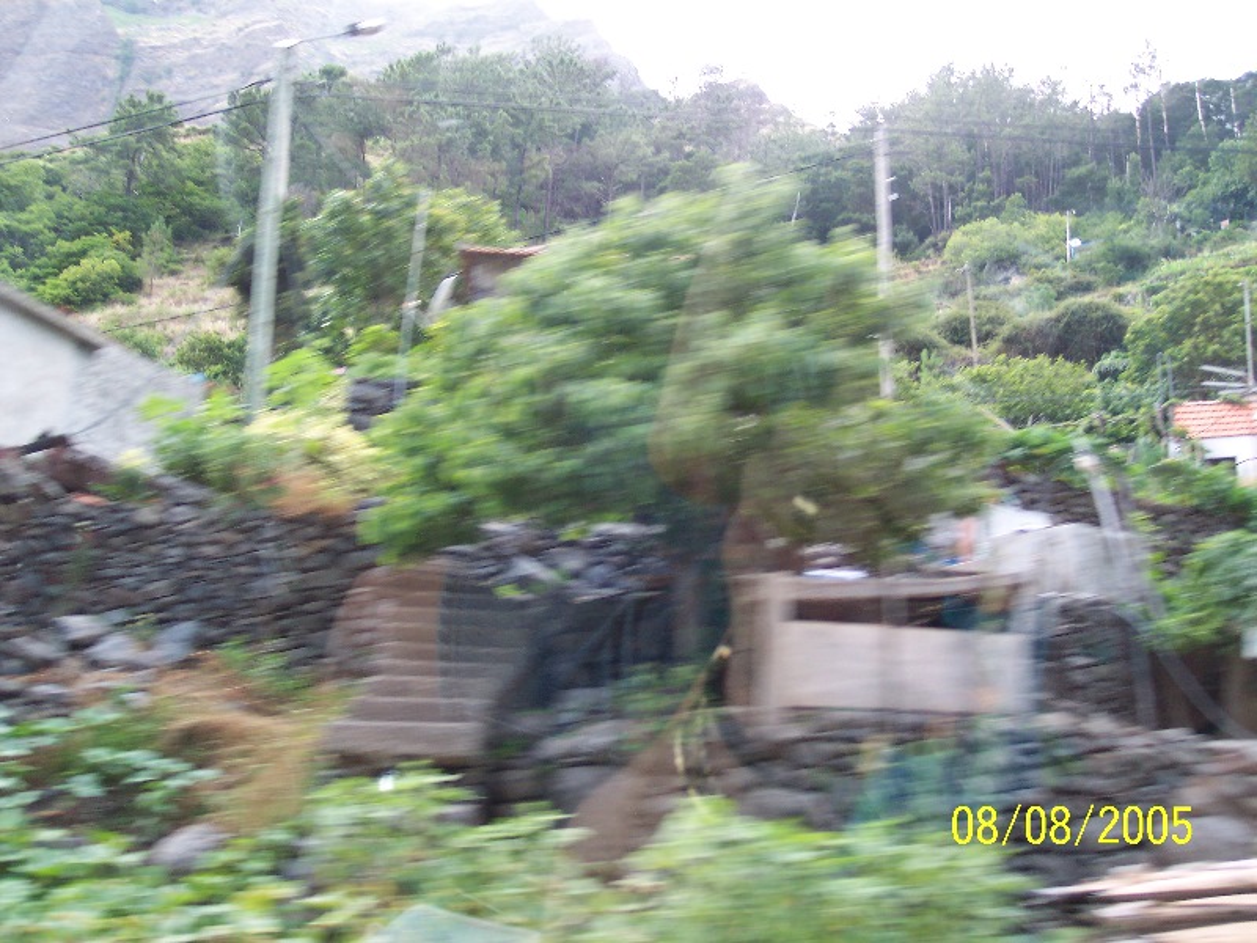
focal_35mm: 38
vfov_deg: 37.7
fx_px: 1380
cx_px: 628
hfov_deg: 49.0
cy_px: 472
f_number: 2.8
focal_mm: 8
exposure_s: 1/90
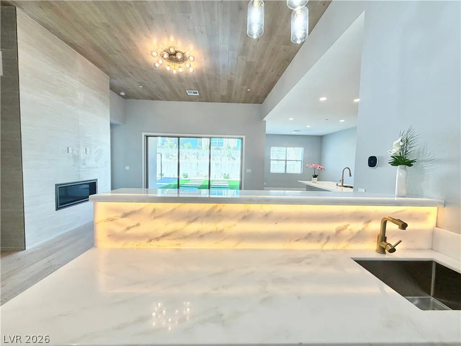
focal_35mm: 14
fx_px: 186
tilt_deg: -3.2
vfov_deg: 85.7
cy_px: 173
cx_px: 230
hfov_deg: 102.1
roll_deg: -1.4
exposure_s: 1/120
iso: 125
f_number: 2.2
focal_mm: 2.22
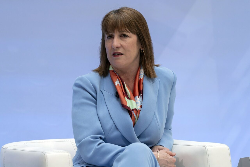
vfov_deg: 6.9
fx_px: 1389
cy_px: 84
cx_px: 125
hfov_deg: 10.3
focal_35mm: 200
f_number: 4.5
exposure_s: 1/500
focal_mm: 200
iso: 1000
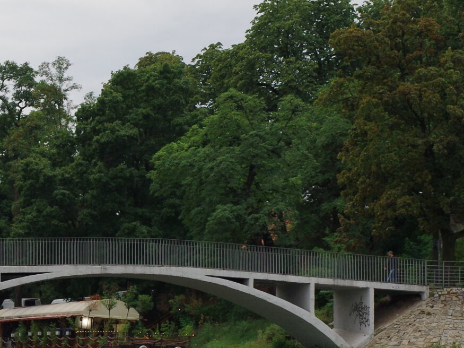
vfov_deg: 10.2
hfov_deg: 13.5
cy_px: 173
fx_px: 1957
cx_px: 136
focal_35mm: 146
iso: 200
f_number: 5.6
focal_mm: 35
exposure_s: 1/250
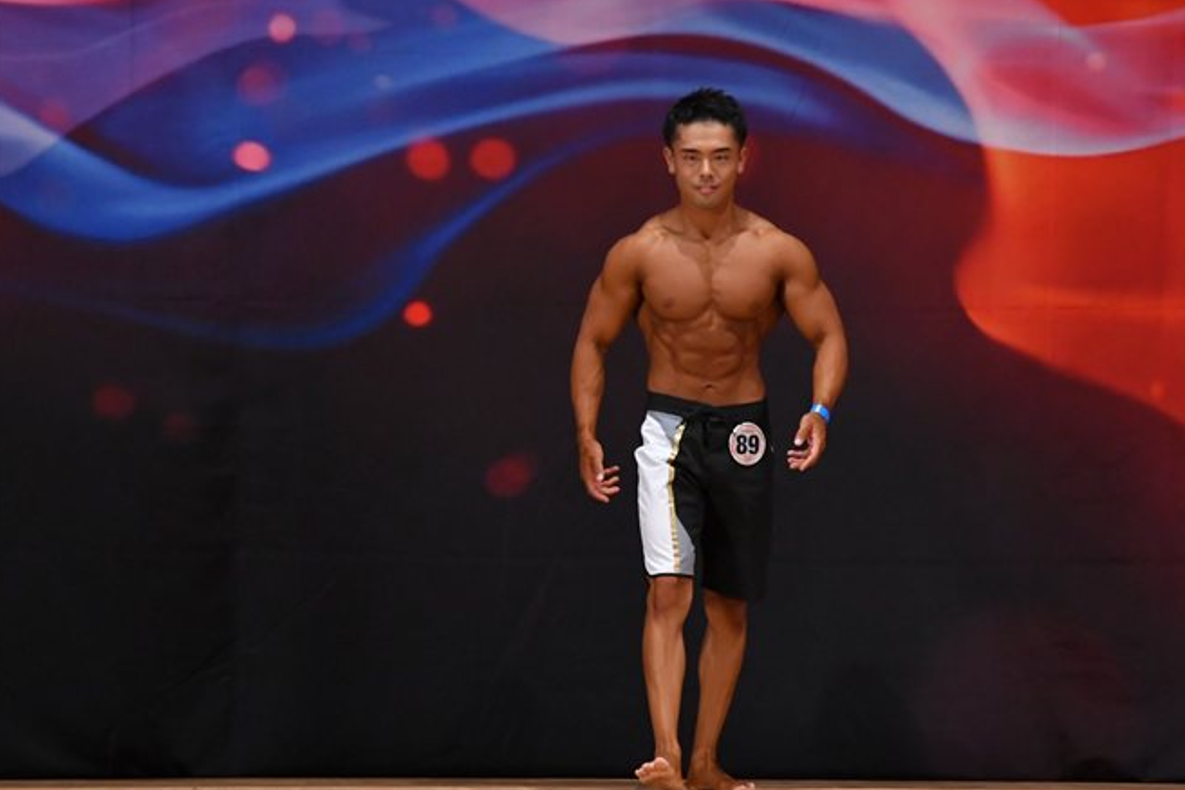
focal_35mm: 319
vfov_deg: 4.3
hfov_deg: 6.5
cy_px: 428
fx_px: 10497
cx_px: 689
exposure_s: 1/400
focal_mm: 180
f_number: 5.6
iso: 3200
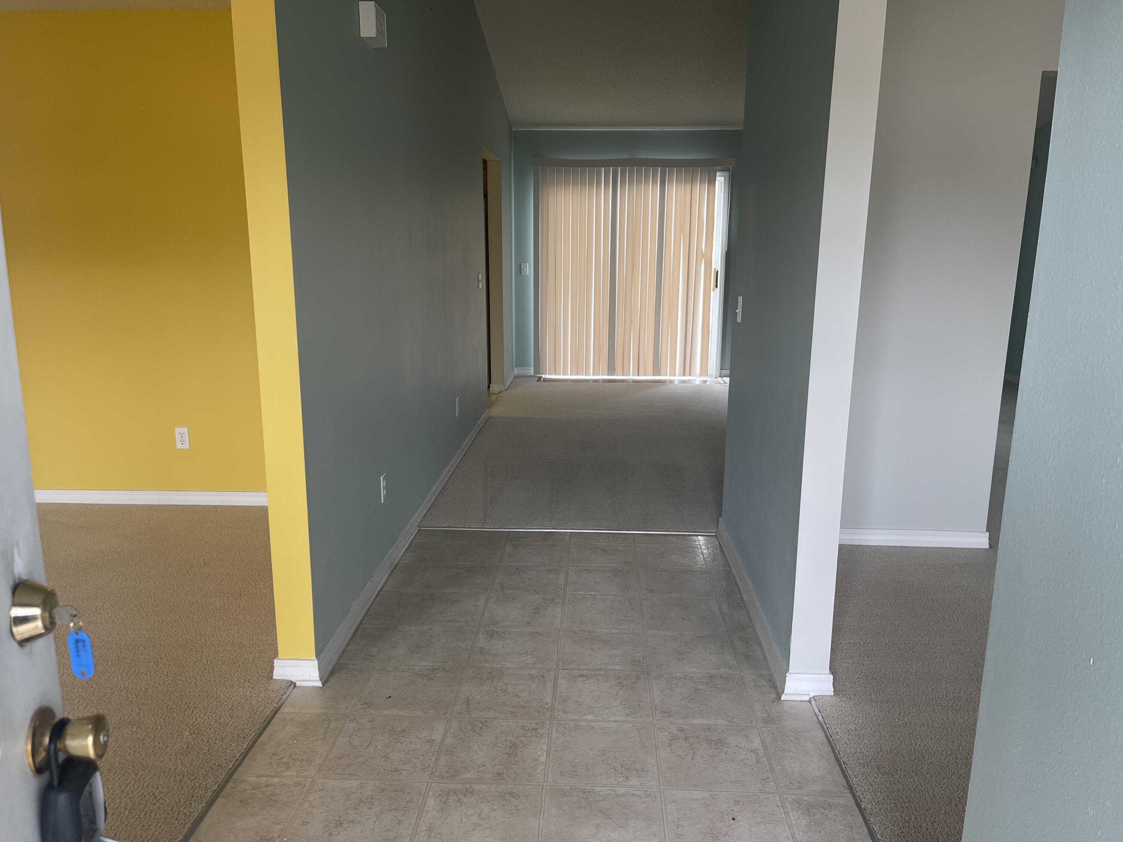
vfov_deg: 53.1
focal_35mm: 26
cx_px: 562
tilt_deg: -13.1
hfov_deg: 67.3
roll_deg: -0.4
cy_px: 421
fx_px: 843
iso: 64
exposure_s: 1/121
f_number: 1.6
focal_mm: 5.1
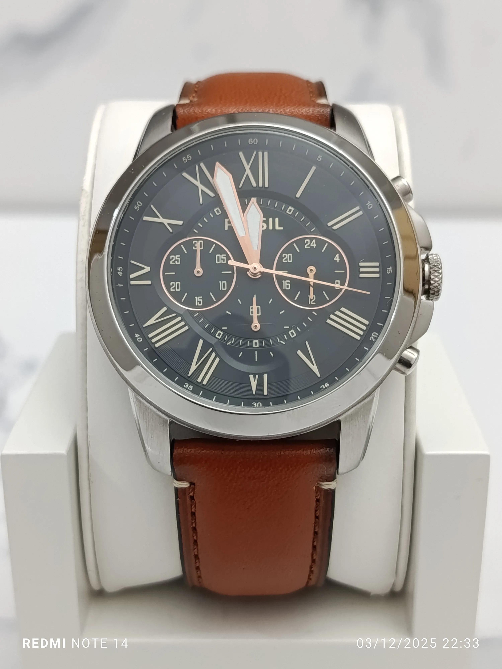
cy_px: 334
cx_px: 251
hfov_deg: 29.1
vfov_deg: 38.2
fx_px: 967
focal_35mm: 50
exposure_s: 1/100
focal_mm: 5.24
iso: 450
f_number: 1.7
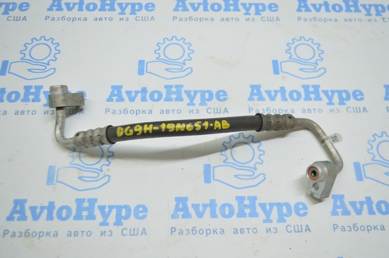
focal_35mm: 38
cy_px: 129
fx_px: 405
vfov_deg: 35.4
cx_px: 194
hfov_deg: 51.3
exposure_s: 1/60
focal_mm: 25
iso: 400
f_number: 4
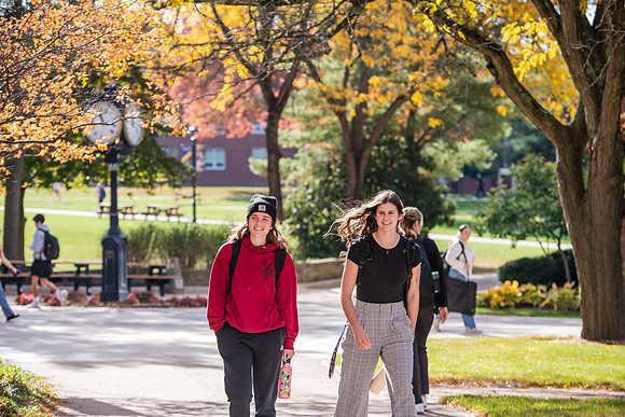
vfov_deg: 11.2
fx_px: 2118
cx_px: 312
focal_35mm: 122
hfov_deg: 16.8
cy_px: 208
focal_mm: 122
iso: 200
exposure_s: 1/500
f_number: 4.5
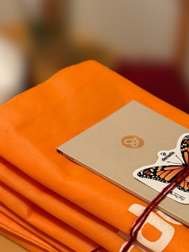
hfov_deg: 25.7
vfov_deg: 33.6
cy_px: 212
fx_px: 401
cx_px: 169
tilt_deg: -45.7
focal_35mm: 55
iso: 640
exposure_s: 1/40
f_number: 1.78
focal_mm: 6.76
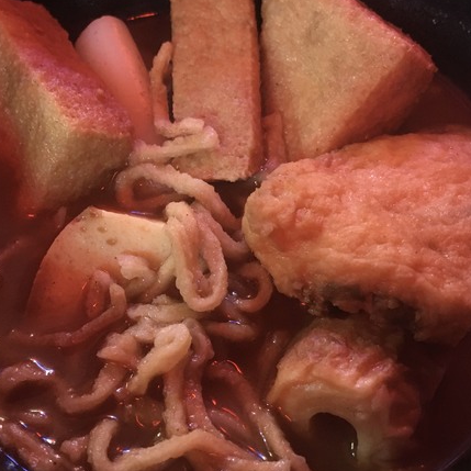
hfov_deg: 39.1
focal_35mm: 43
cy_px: 228
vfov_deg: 39.2
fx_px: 662
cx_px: 204
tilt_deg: -53.0
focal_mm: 4.15
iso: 500
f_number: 2.2
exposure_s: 1/15
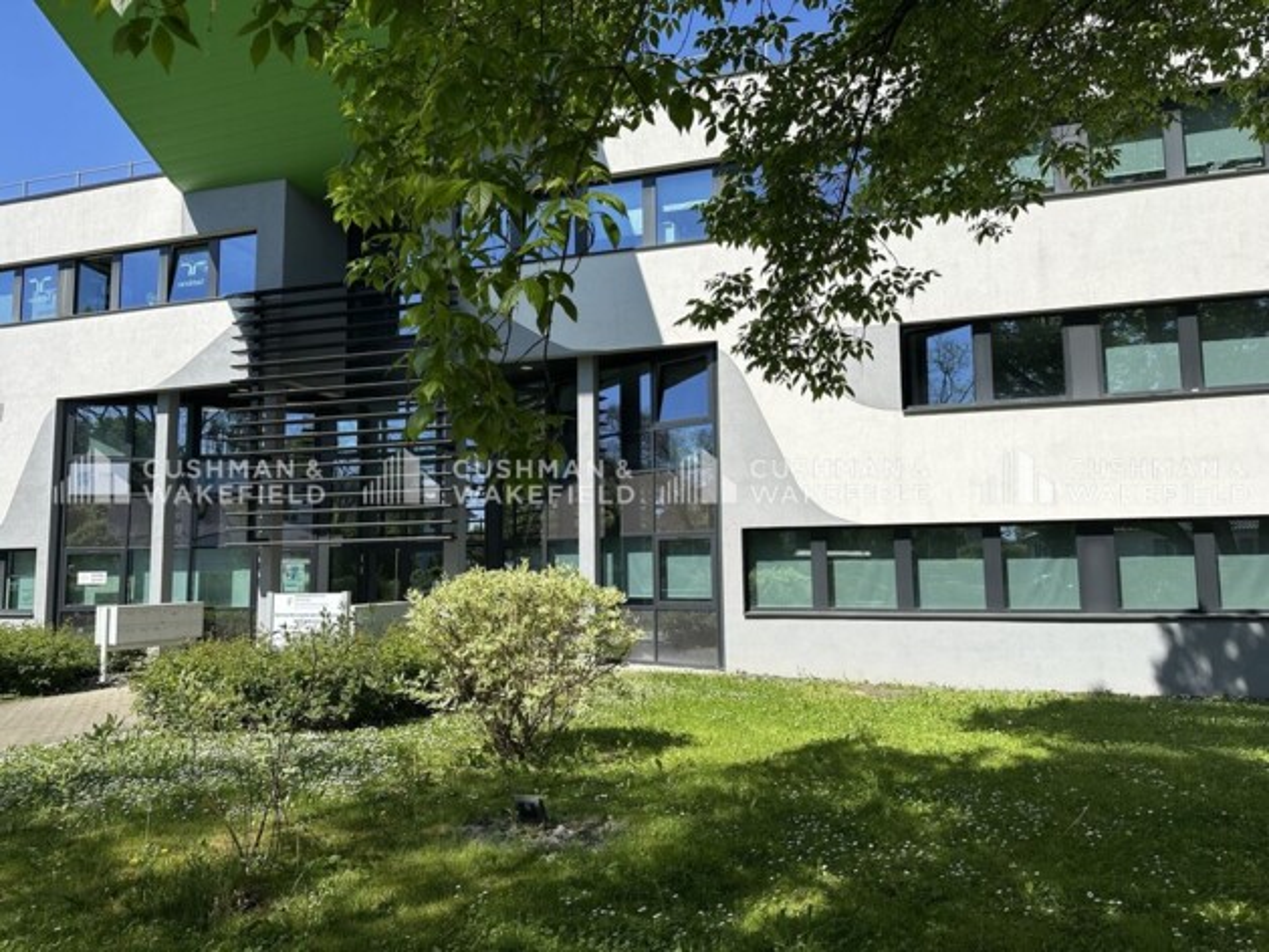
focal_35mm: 24
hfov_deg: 71.6
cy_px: 476
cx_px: 634
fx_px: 880
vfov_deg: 56.8
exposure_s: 1/4184
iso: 80
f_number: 1.78
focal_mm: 6.86
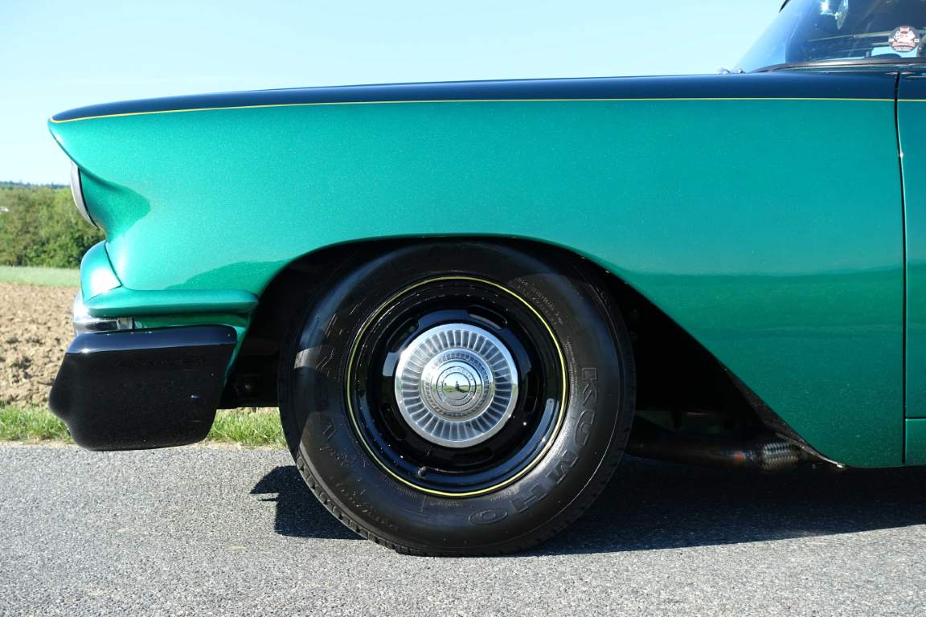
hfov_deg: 39.6
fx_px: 1286
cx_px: 463
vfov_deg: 27.0
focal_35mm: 50
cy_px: 308
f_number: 4
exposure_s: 1/320
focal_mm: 18.3
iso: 125
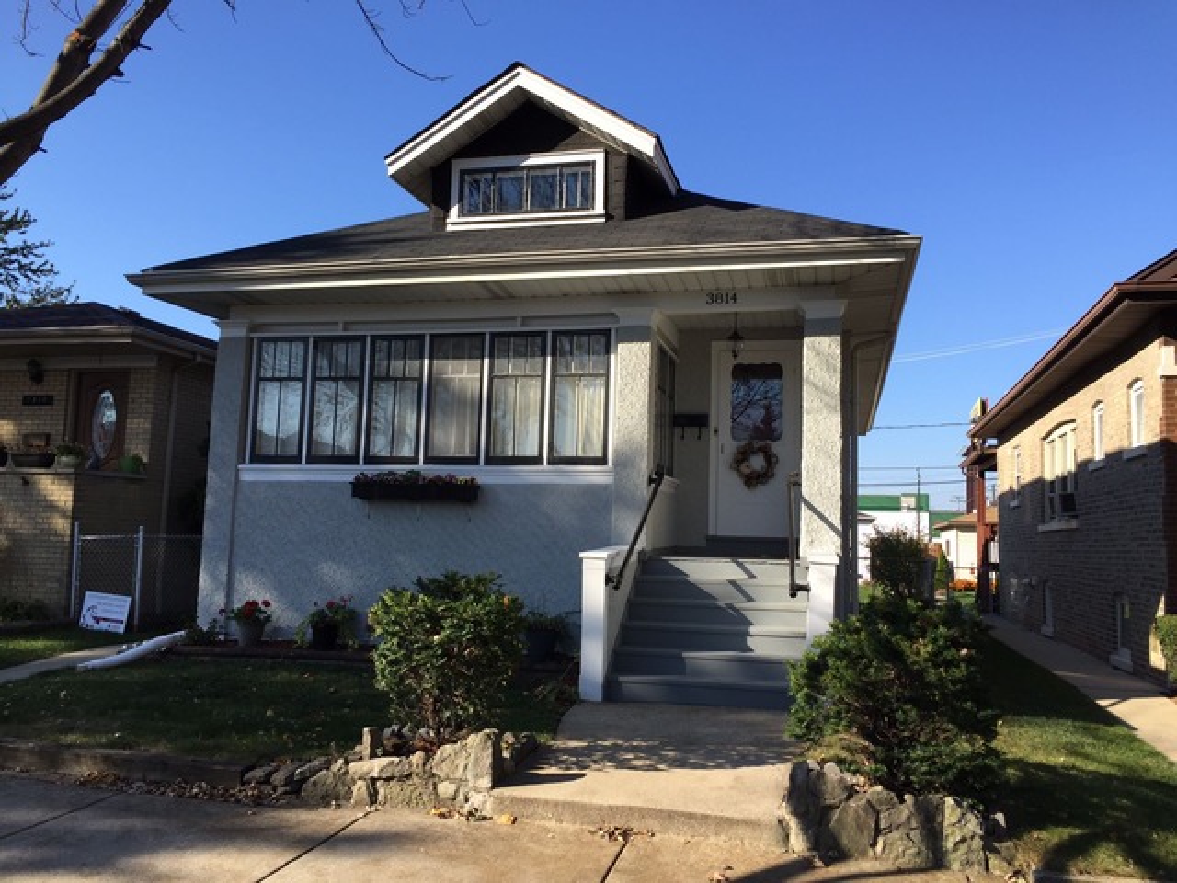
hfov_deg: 61.7
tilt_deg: +5.1
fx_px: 986
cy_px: 442
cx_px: 588
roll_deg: -2.2
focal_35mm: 29
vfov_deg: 48.2
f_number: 2.2
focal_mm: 4.15
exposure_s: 1/942
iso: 32
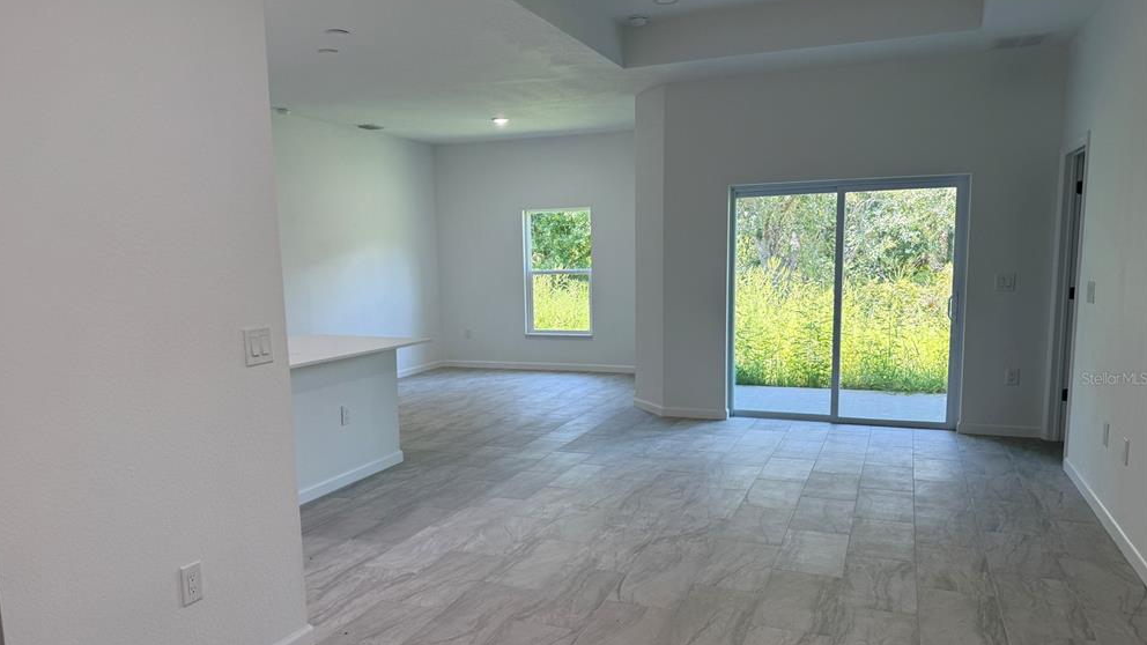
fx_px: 821
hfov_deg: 69.8
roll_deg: +0.5
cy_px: 378
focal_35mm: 27
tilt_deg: -8.9
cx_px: 560
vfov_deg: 42.7
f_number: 1.78
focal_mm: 6.76
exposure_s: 1/120
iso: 80
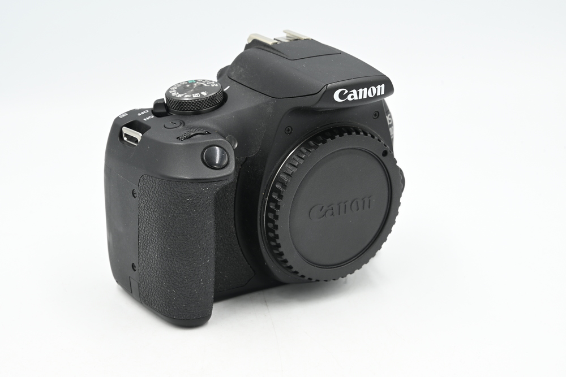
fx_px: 1179
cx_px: 283
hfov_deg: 27.0
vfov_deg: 18.2
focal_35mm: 75
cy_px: 188
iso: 160
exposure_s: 1/15
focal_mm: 75
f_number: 14
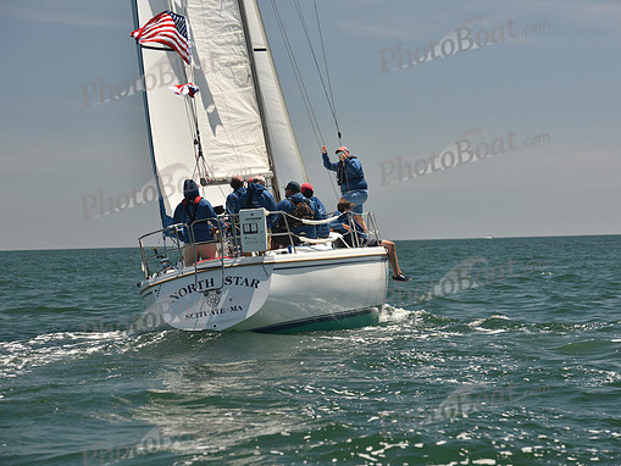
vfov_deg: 11.7
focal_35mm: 127
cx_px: 316
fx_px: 2279
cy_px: 235
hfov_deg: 15.5
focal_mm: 116
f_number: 5.6
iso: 250
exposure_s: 1/800
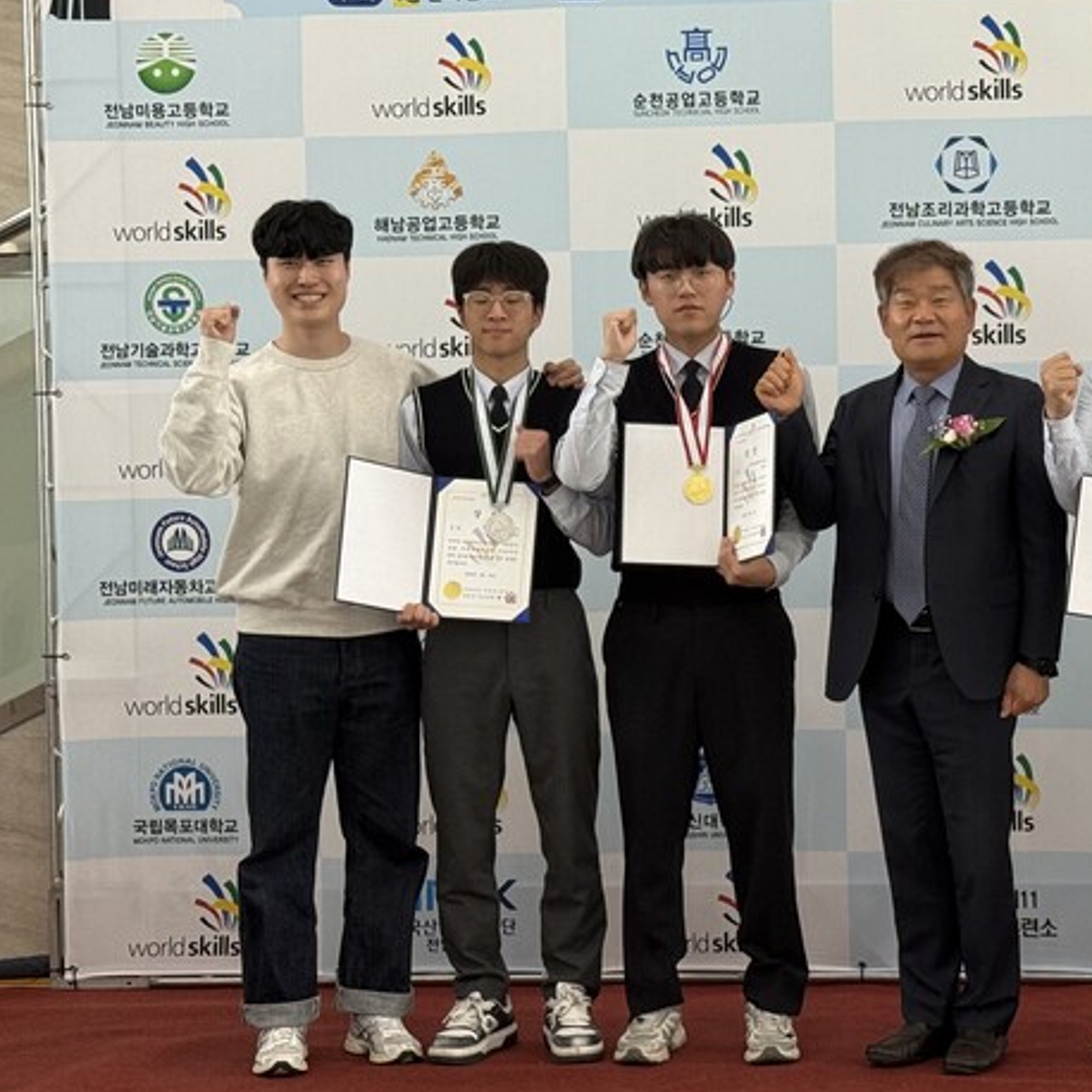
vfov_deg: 19.5
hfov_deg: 19.2
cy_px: 489
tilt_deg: -1.7
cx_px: 932
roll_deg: +0.8
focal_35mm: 89
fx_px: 3176
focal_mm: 6.76
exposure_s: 1/60
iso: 100
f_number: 1.78
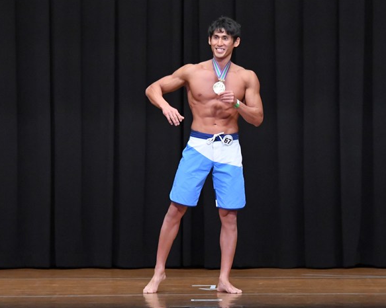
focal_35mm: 252
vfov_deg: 6.1
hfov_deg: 7.7
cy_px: 167
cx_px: 218
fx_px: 2878
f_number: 5.6
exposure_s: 1/400
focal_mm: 135
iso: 8000
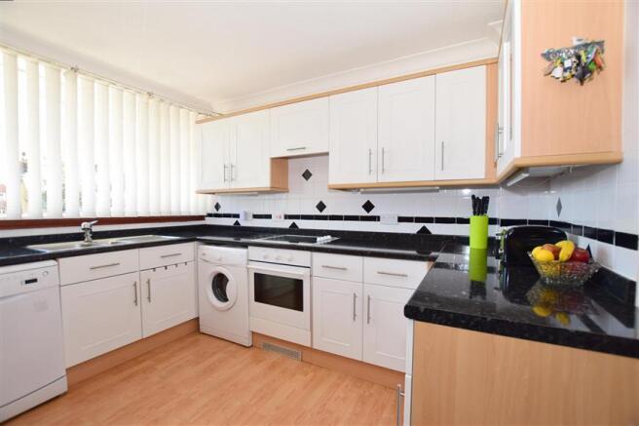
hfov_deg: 100.4
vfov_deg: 77.3
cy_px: 213
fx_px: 266
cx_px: 320
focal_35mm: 15
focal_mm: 10
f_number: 5
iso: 200
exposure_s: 1/100
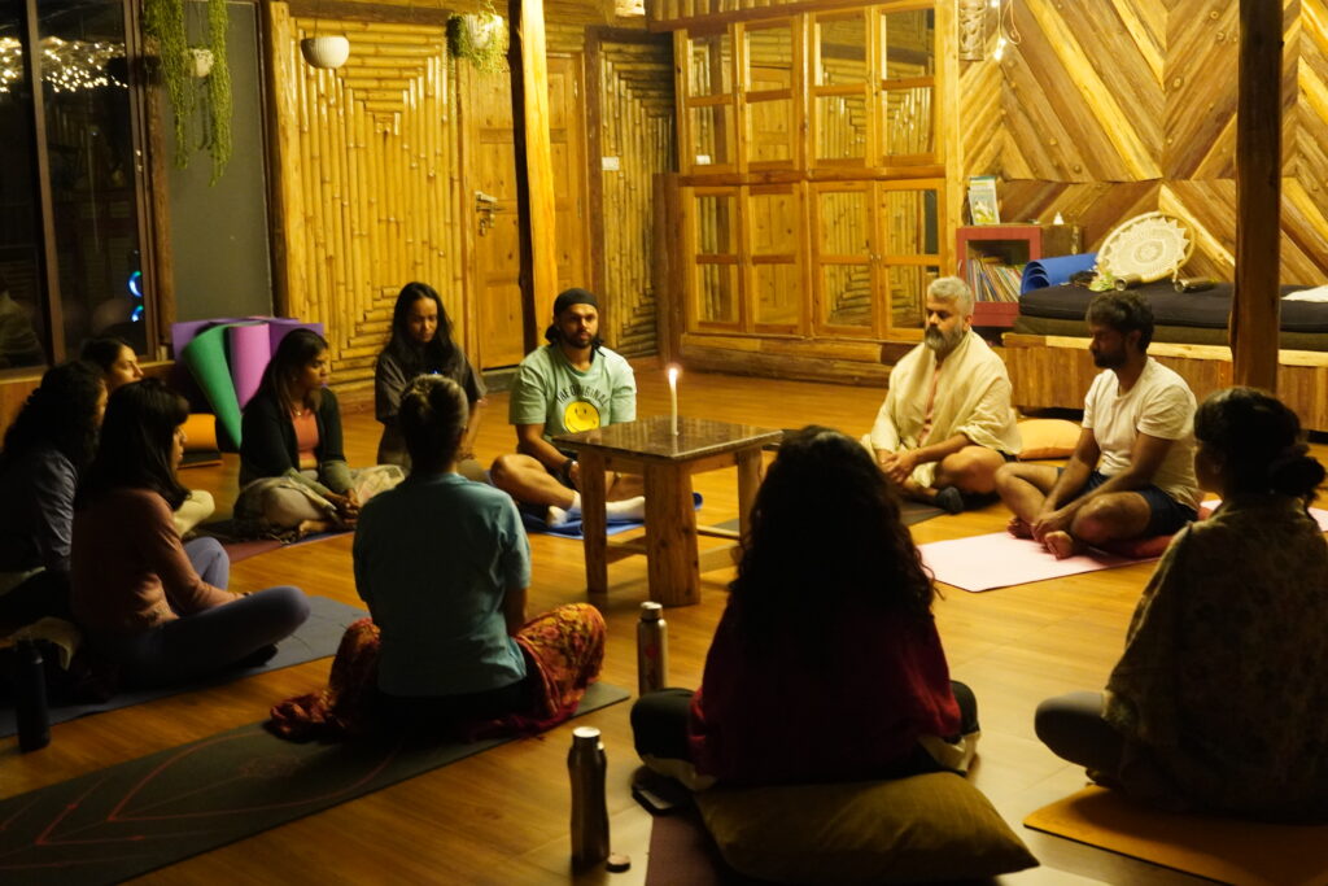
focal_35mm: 45
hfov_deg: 44.0
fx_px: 1644
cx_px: 664
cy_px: 443
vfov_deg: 30.2
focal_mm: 29.7
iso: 4000
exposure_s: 1/15
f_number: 2.8
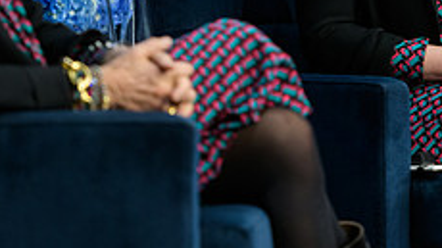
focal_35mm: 449
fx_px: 5259
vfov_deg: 2.7
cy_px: -51
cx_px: 277
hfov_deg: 4.8
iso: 1000
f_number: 3.2
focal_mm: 170
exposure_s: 1/200
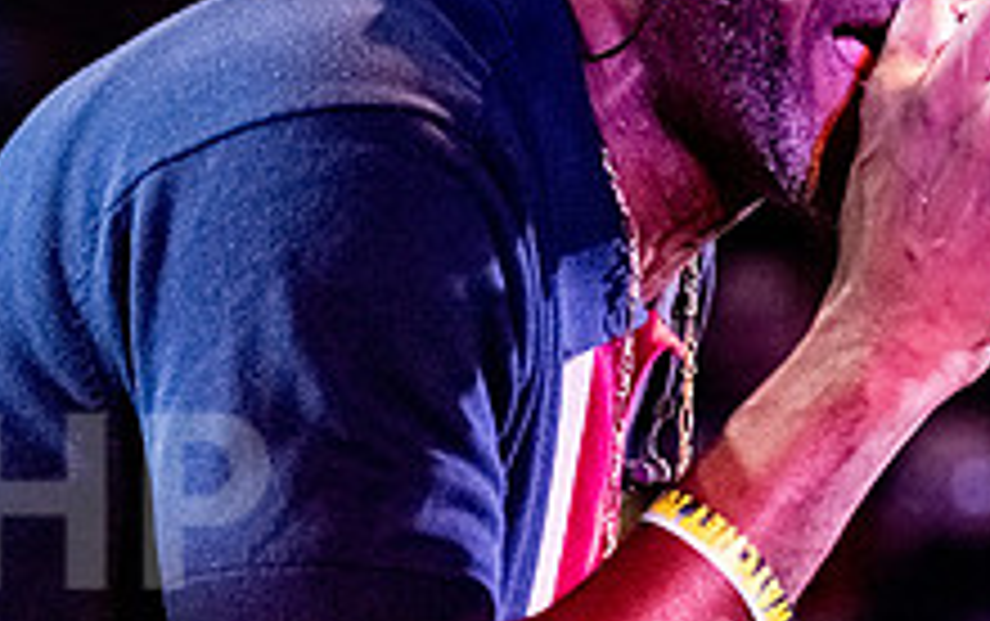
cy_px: 14
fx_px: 8697
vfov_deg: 4.1
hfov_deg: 6.5
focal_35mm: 322
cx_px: 886
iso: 6400
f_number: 3.5
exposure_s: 1/500
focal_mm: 120
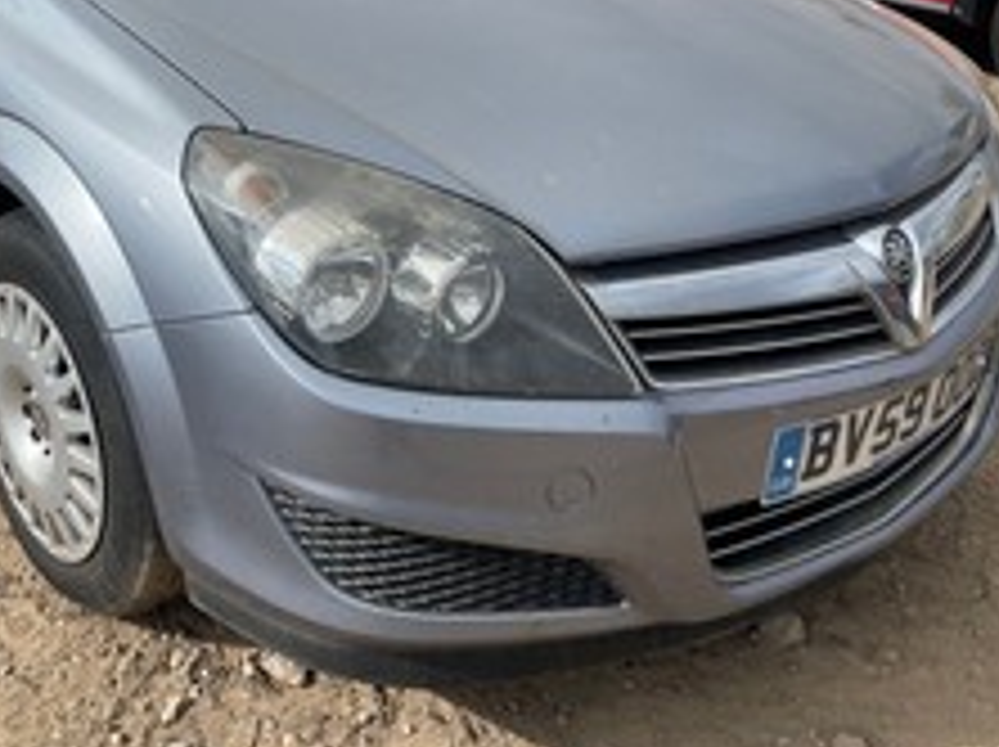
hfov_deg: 44.8
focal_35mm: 41
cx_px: 292
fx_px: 1182
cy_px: 212
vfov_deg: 34.5
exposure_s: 1/2618
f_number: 1.6
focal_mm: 4.2
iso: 32
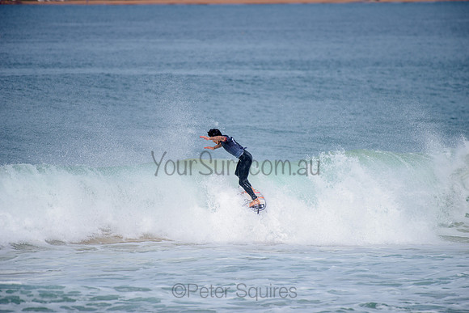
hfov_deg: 4.1
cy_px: 156
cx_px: 234
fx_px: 6515
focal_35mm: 500
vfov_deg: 2.8
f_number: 5.6
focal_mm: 500
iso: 250
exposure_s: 1/2000
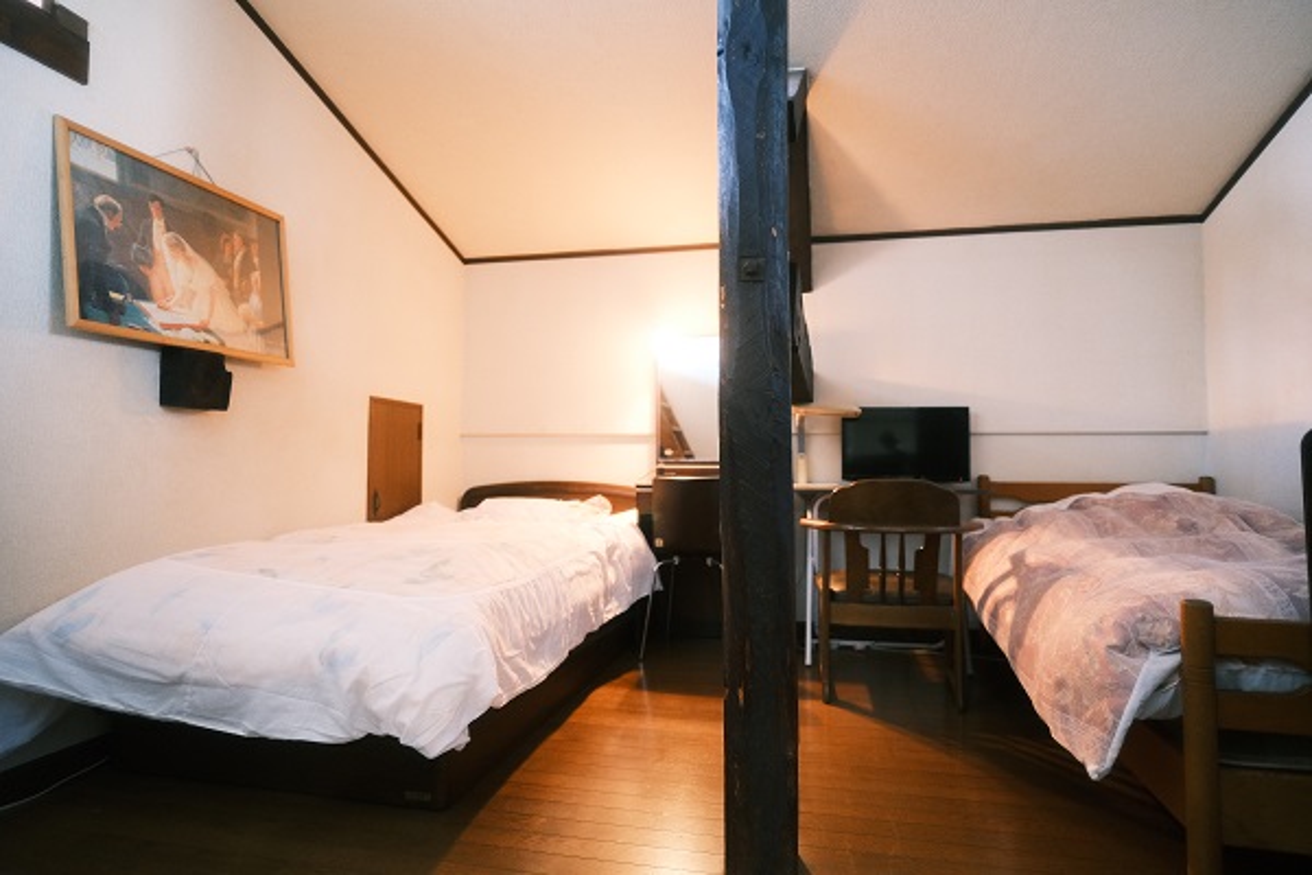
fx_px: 729
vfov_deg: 61.9
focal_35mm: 20
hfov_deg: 84.0
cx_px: 656
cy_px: 438
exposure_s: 1/18
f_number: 1.4
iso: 800
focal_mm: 13
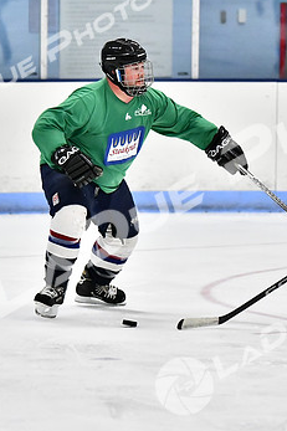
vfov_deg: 6.1
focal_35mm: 339
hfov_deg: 4.1
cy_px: 203
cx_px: 153
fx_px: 4056
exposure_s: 1/1600
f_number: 2.8
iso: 8000
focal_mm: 135
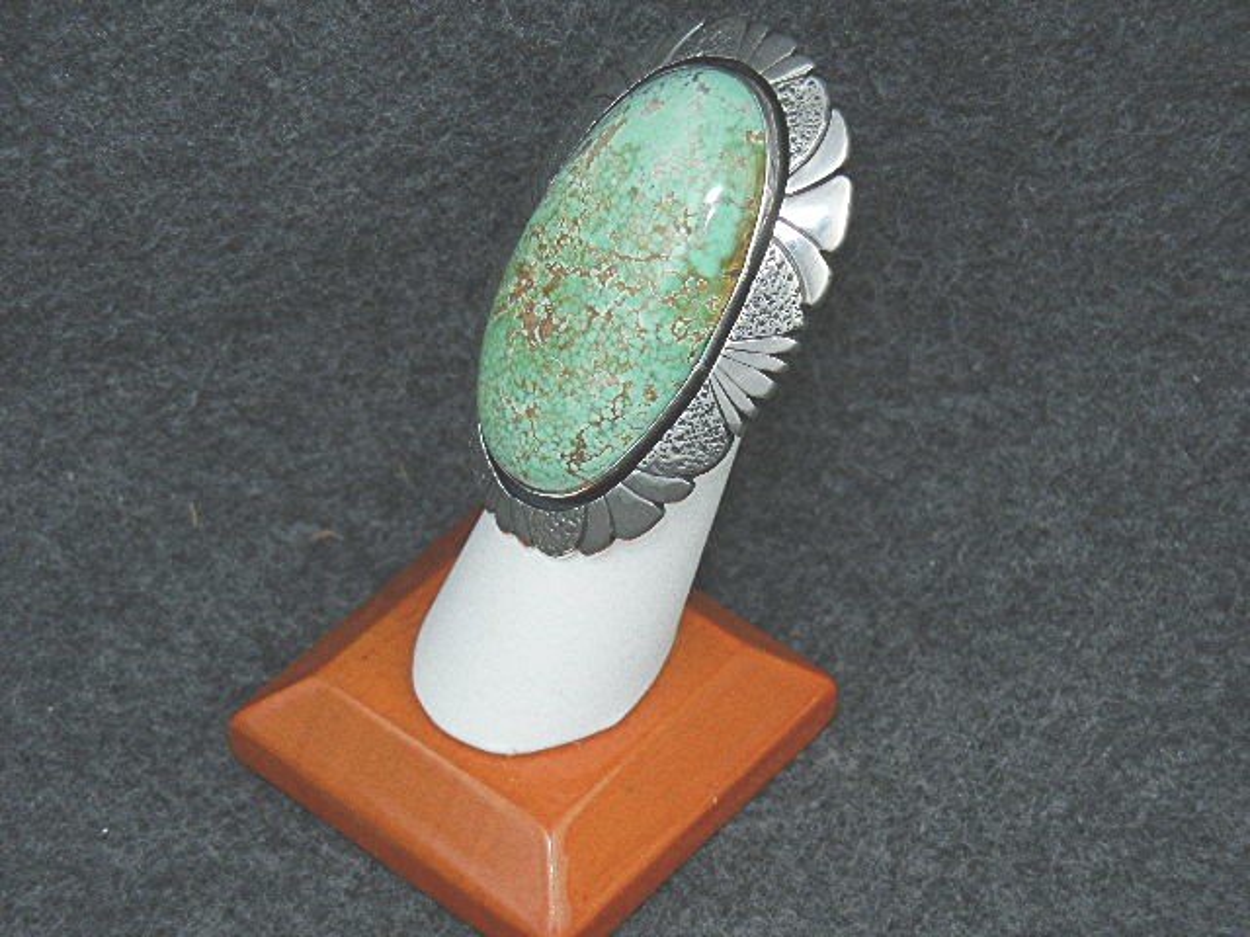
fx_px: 3683
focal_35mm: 102
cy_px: 468
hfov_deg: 19.3
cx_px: 625
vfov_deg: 14.5
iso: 484
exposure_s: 1/30
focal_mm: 18.3
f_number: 4.5
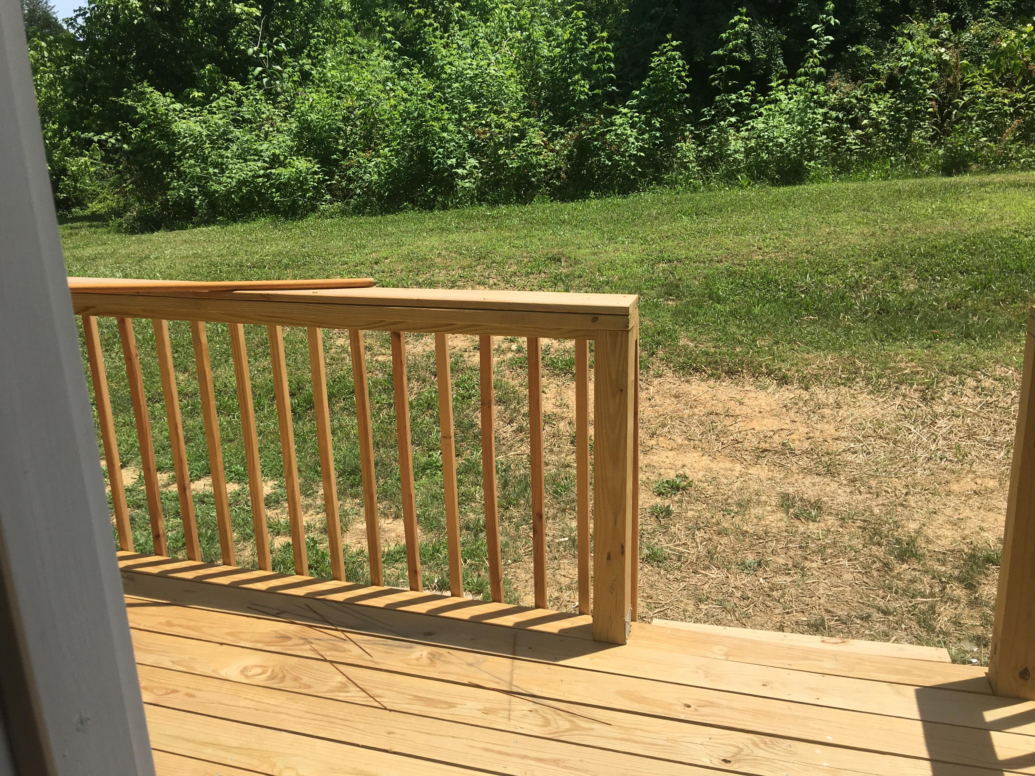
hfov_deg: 61.7
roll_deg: +2.0
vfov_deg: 48.2
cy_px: 388
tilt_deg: -13.5
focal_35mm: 29
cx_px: 518
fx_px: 867
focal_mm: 4.15
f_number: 2.2
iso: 25
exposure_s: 1/1399
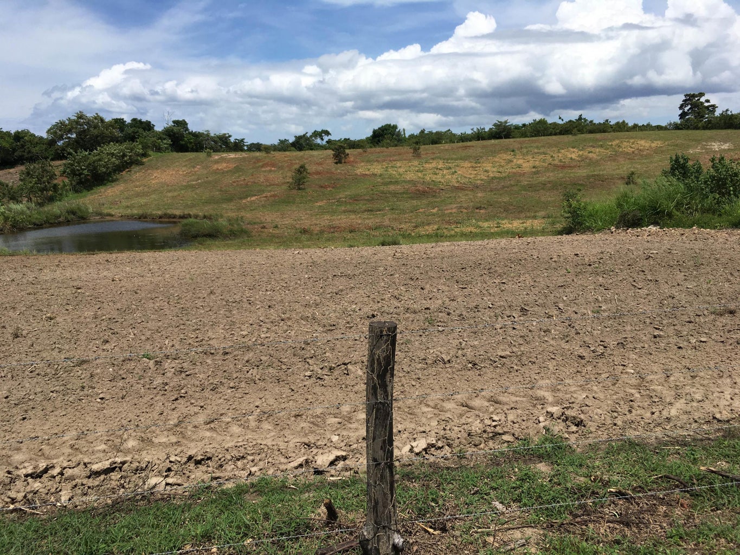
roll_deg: +0.9
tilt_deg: -10.3
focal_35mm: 29
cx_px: 370
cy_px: 278
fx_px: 620
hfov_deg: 61.7
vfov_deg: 48.2
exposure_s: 1/2747
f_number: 2.2
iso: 25
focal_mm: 4.15
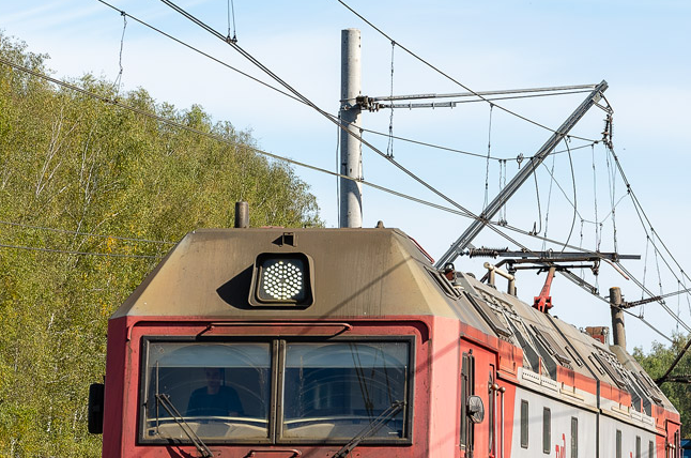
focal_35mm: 261
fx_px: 5003
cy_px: 331
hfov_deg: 7.9
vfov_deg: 5.2
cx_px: 316
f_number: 5.6
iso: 125
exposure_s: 1/500
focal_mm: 75
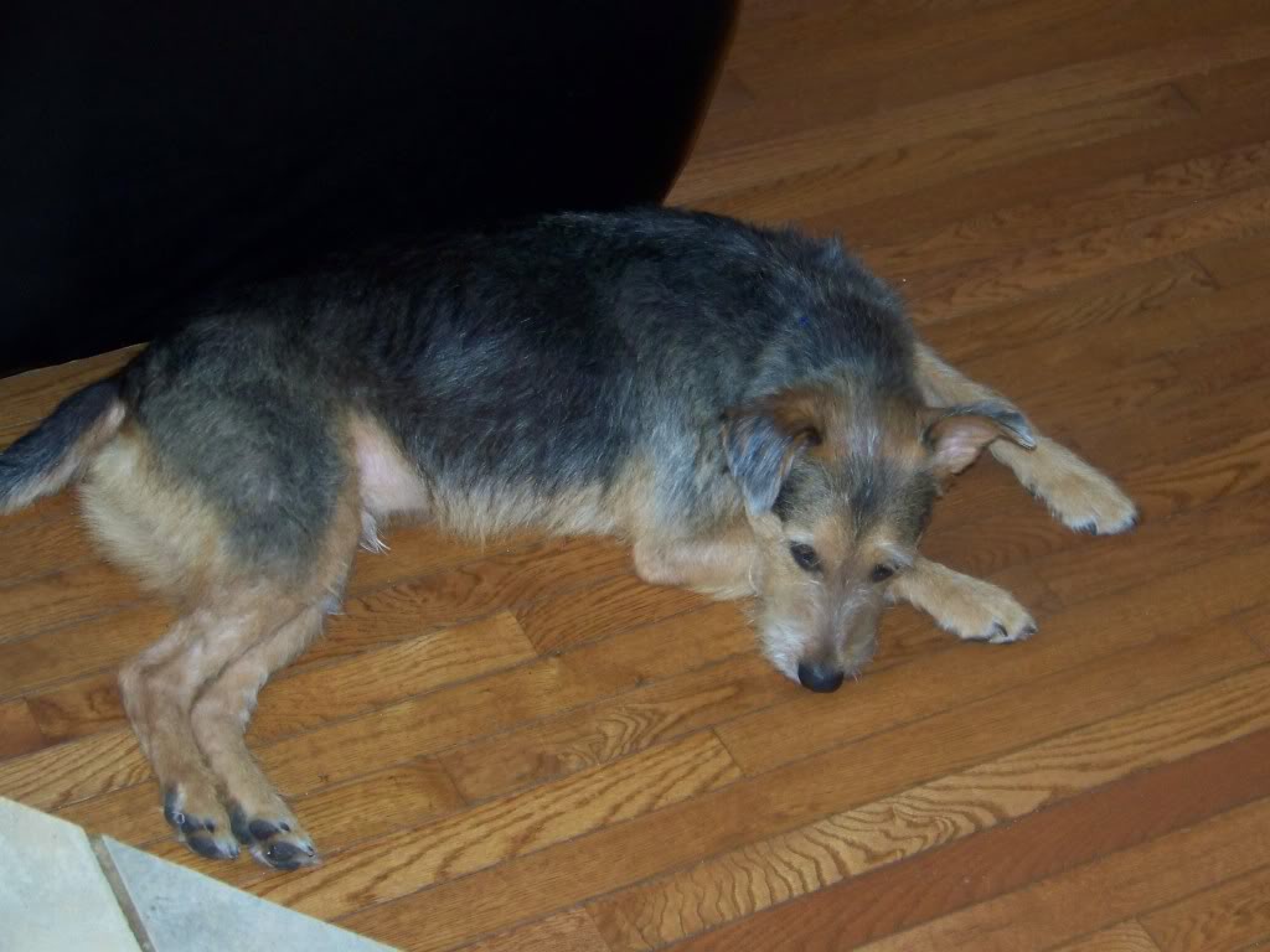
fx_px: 3192
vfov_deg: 17.0
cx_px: 635
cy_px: 476
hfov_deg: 22.5
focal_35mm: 87
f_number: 3.2
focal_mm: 14.6
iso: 200
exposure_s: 1/30
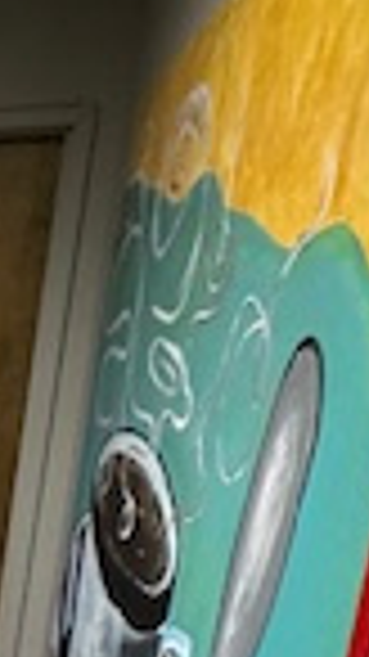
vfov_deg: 29.7
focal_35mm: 67
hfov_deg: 12.3
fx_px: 1167
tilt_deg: -15.2
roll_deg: -0.1
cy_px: 630
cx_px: -616
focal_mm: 2.22
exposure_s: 1/60
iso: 640
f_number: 2.2
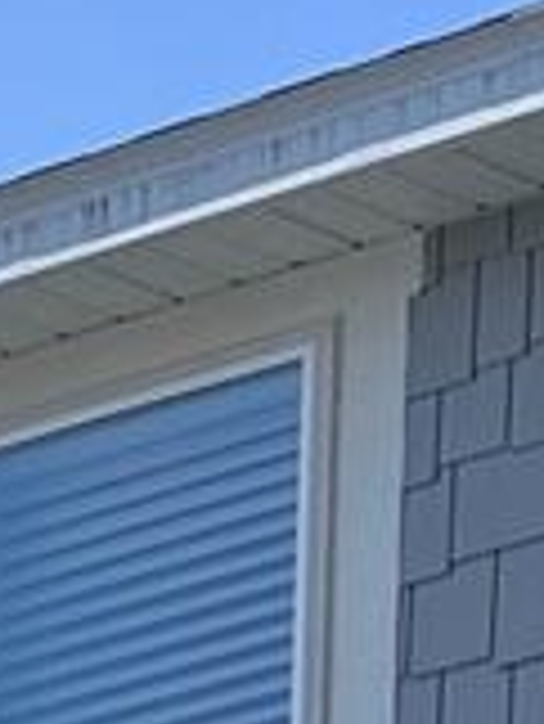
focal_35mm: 387
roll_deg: -1.5
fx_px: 8098
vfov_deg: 4.9
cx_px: -881
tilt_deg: +4.8
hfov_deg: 3.8
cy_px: 2168
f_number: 1.6
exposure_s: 1/3663
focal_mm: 5.96
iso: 40
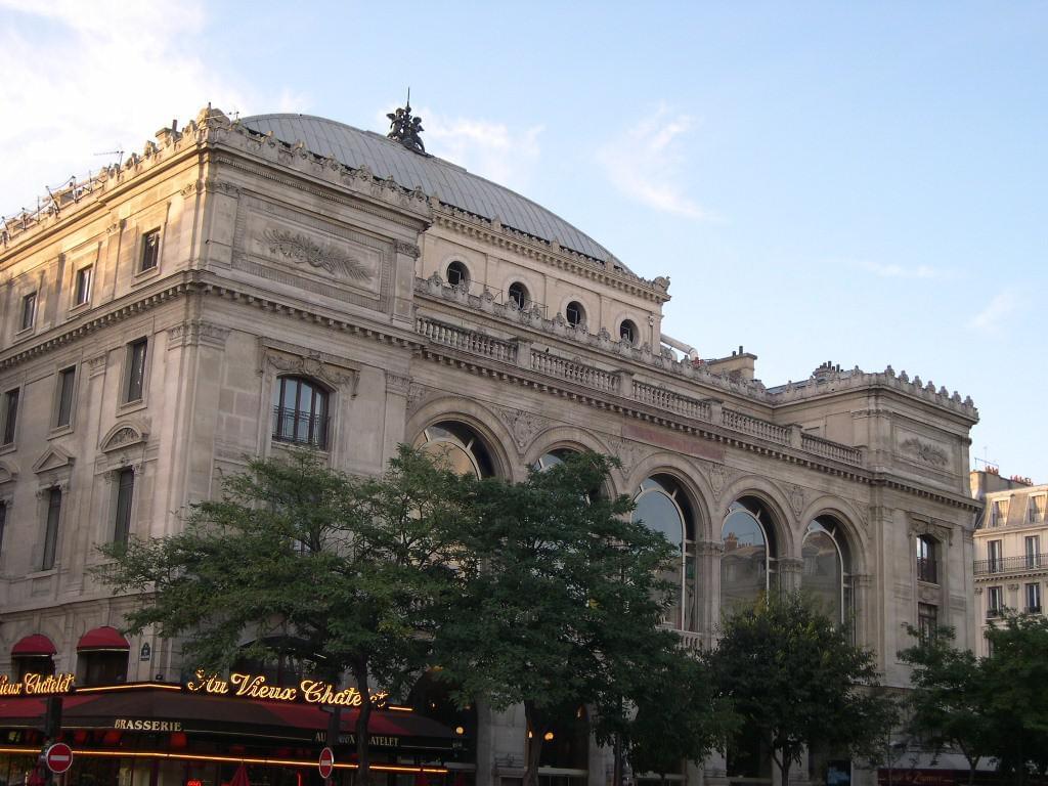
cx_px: 524
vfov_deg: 30.9
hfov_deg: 40.4
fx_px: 1423
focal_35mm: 47
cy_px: 393
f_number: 3.1
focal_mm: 10.1
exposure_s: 1/169
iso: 100
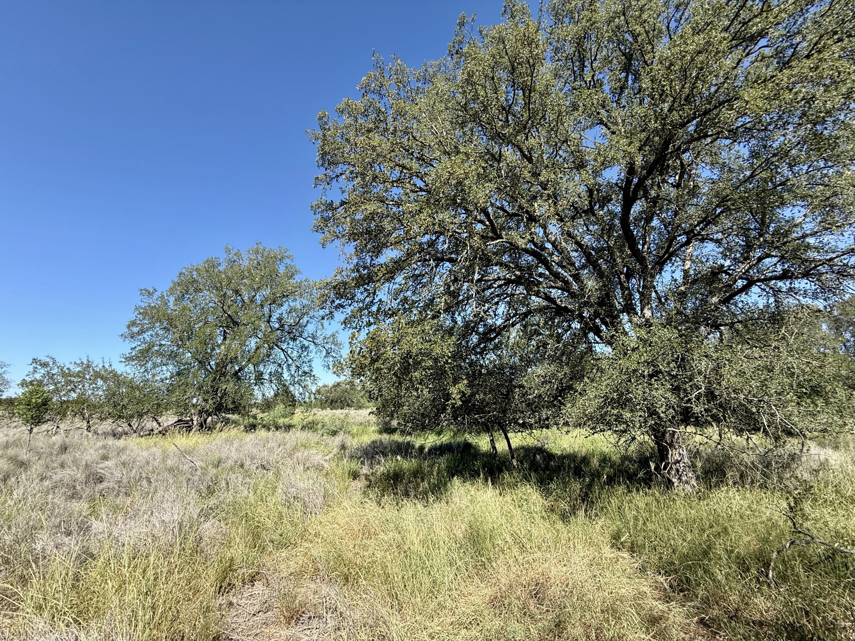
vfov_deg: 85.7
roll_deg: +0.3
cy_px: 320
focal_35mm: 14
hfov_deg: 102.1
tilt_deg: +14.7
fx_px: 346
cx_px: 428
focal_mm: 2.22
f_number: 2.2
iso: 50
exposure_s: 1/876
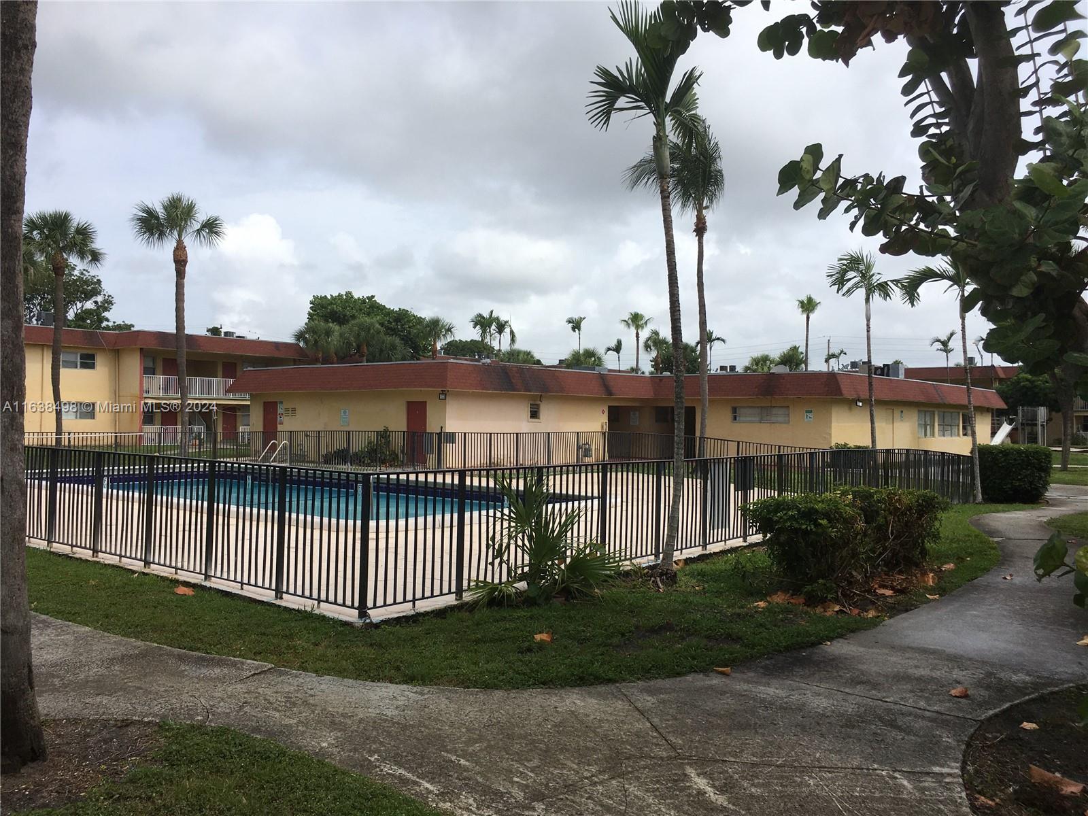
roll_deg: -0.5
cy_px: 408
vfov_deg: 48.2
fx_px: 911
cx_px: 544
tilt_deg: +4.8
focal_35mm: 29
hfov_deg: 61.7
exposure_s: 1/1709
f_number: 2.2
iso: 25
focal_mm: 4.15
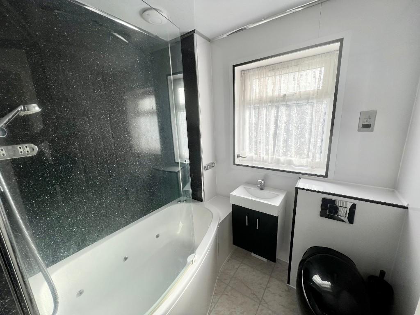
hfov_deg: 106.2
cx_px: 210
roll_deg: +2.6
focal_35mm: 13
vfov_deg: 89.9
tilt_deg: -12.9
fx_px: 158
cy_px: 158
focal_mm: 1.57
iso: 32
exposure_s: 1/294
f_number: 1.8
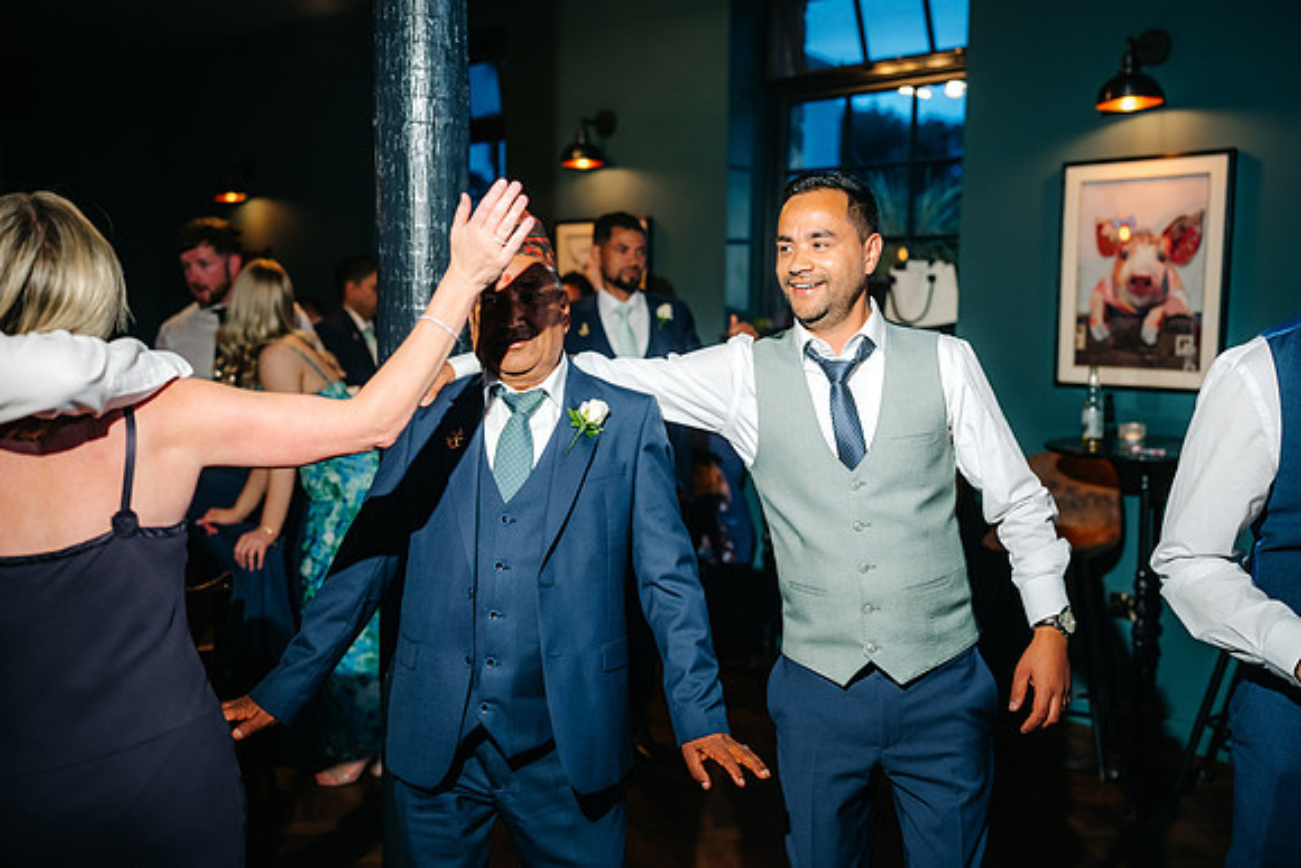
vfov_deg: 37.9
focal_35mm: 35
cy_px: 434
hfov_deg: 54.4
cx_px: 650
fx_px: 1265
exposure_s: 1/200
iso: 400
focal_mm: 35
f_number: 2
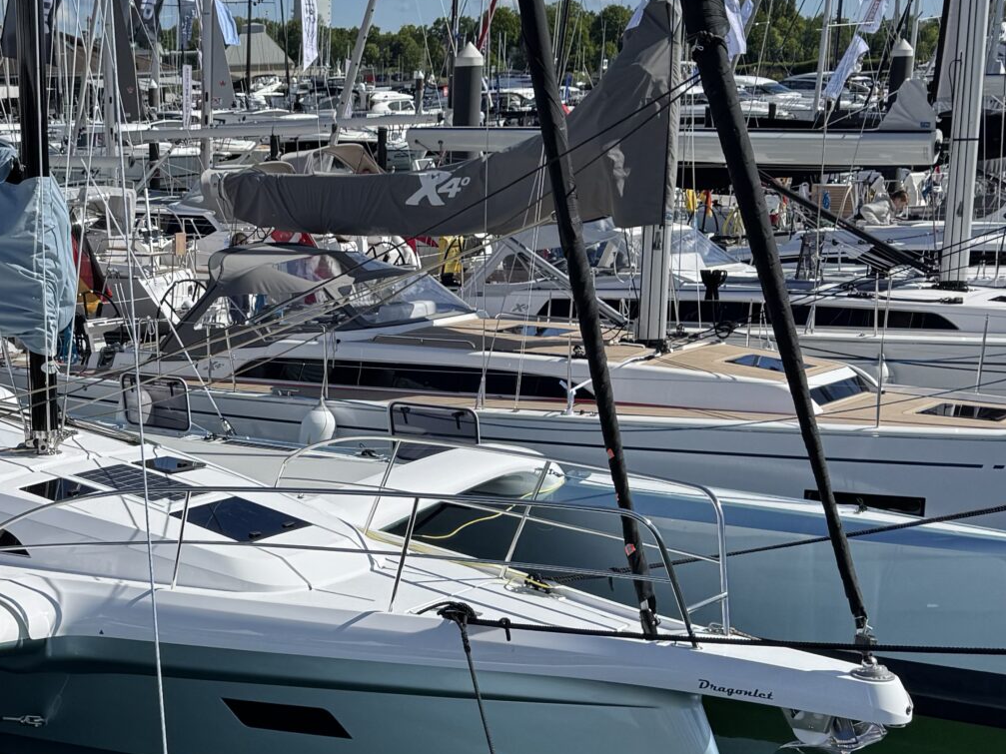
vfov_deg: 23.8
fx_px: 1773
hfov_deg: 29.9
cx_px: 48
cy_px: 544
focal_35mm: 61
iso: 80
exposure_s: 1/7092
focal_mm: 6.76
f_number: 1.78
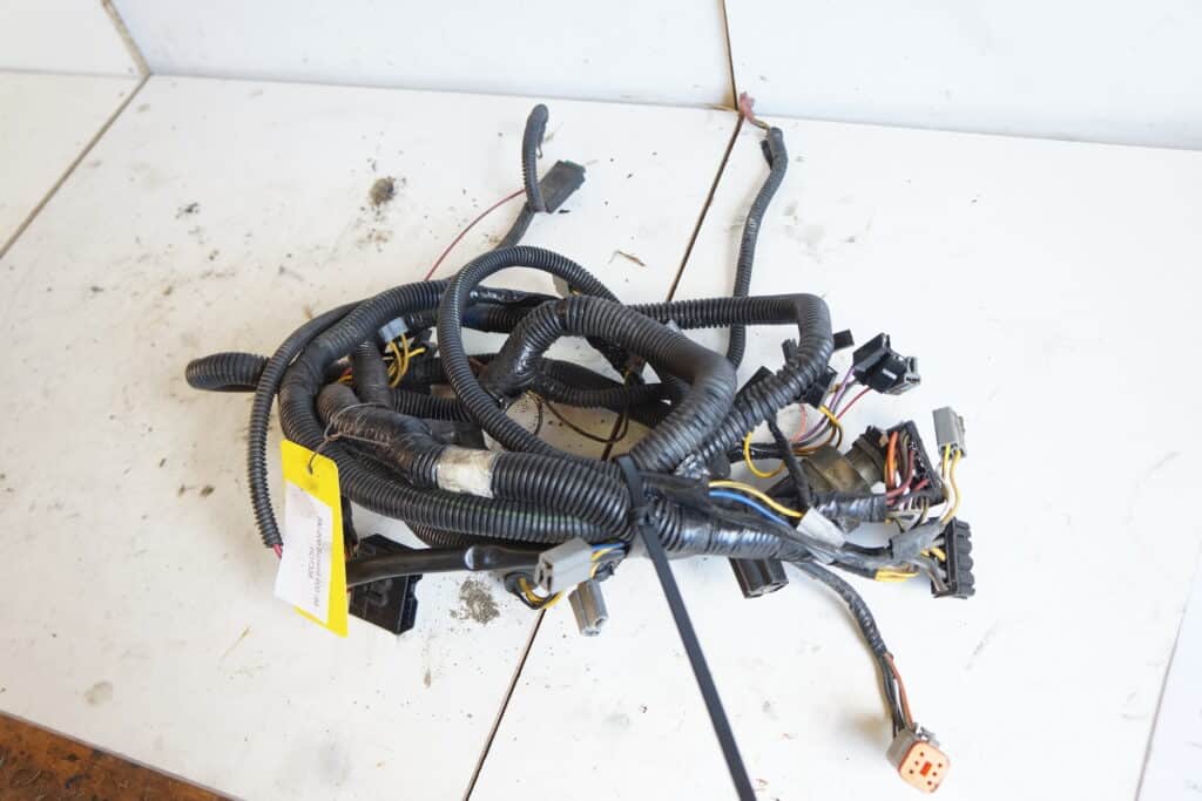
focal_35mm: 32
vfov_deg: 41.7
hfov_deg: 59.5
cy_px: 400
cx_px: 601
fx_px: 1052
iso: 800
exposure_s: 1/60
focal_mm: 21
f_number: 4
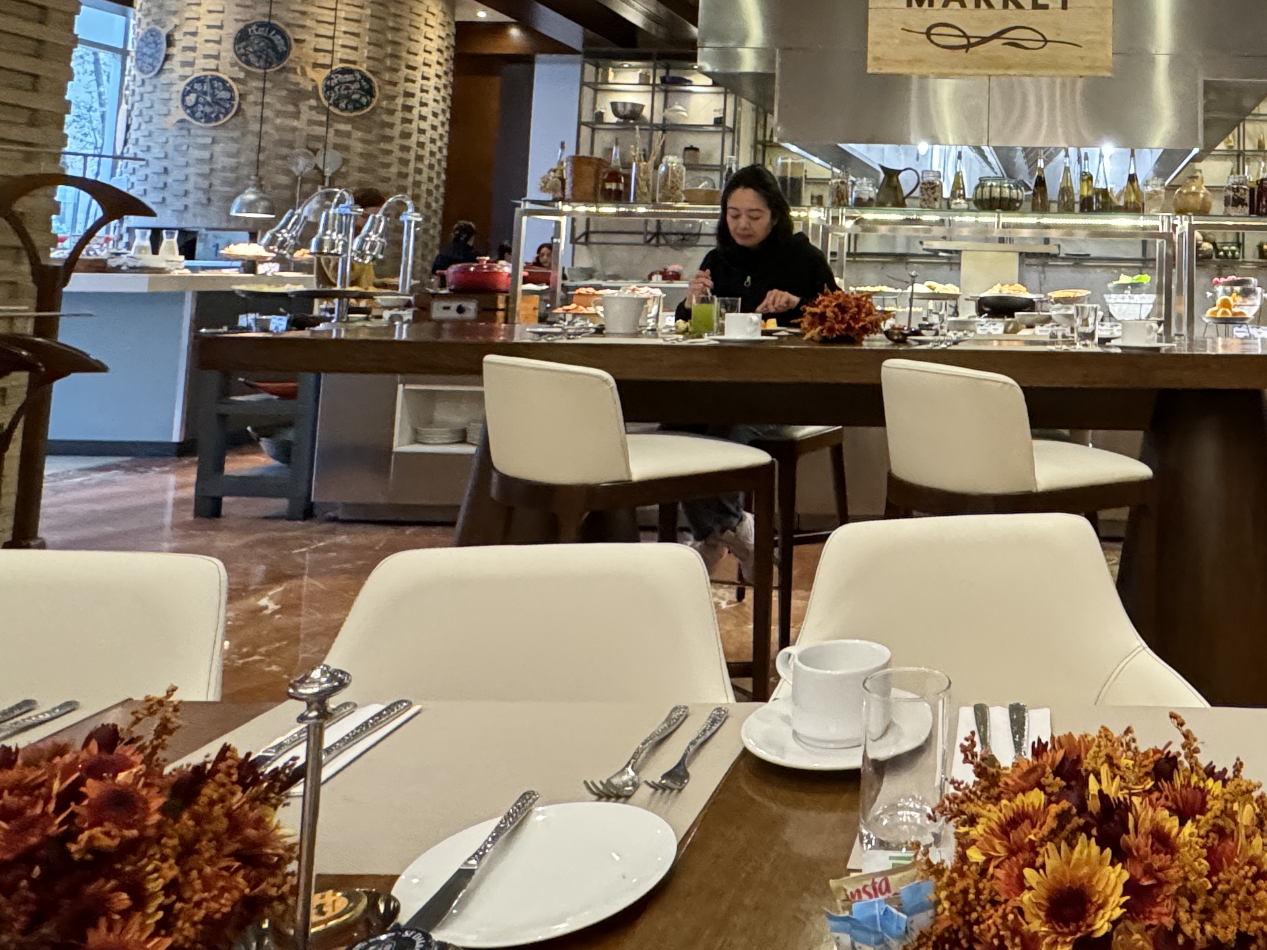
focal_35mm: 30
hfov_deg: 54.5
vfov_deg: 44.5
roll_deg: -1.1
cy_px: 192
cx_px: 1067
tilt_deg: +4.7
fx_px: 1098
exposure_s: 1/60
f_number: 2.2
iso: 800
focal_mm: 2.22
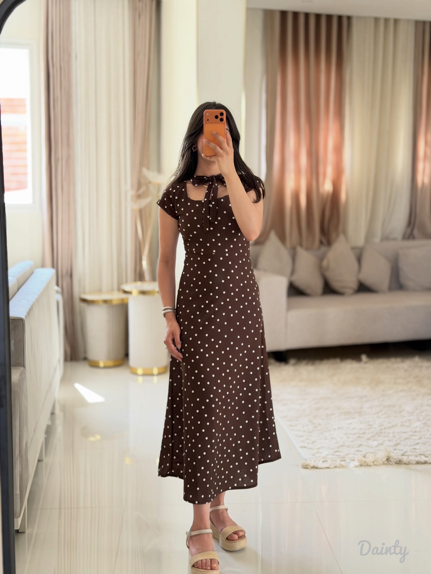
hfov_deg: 30.3
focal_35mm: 48
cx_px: 216
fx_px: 797
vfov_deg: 39.7
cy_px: 287
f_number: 1.78
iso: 100
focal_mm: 6.76
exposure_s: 1/121
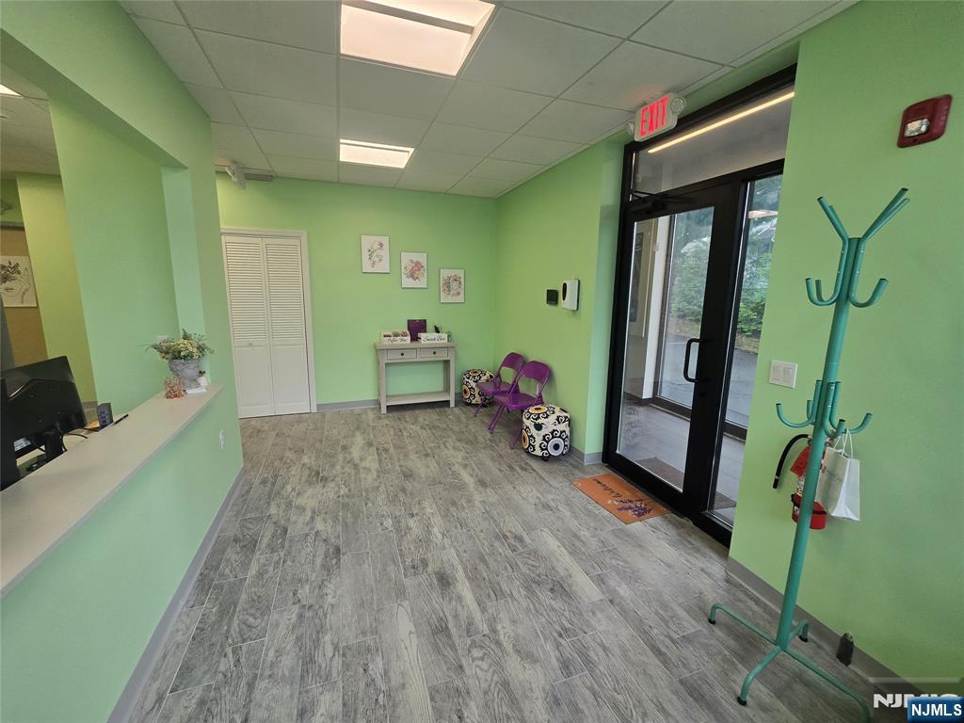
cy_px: 362
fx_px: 362
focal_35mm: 13
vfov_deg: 89.9
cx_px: 482
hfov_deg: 106.2
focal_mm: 2.2
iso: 200
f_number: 2.2
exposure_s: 1/359
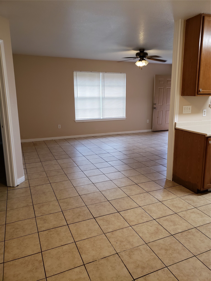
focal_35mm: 26
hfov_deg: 53.1
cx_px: 106
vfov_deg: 67.3
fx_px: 211
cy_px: 140
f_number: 1.5
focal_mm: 4.3
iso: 200
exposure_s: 1/60
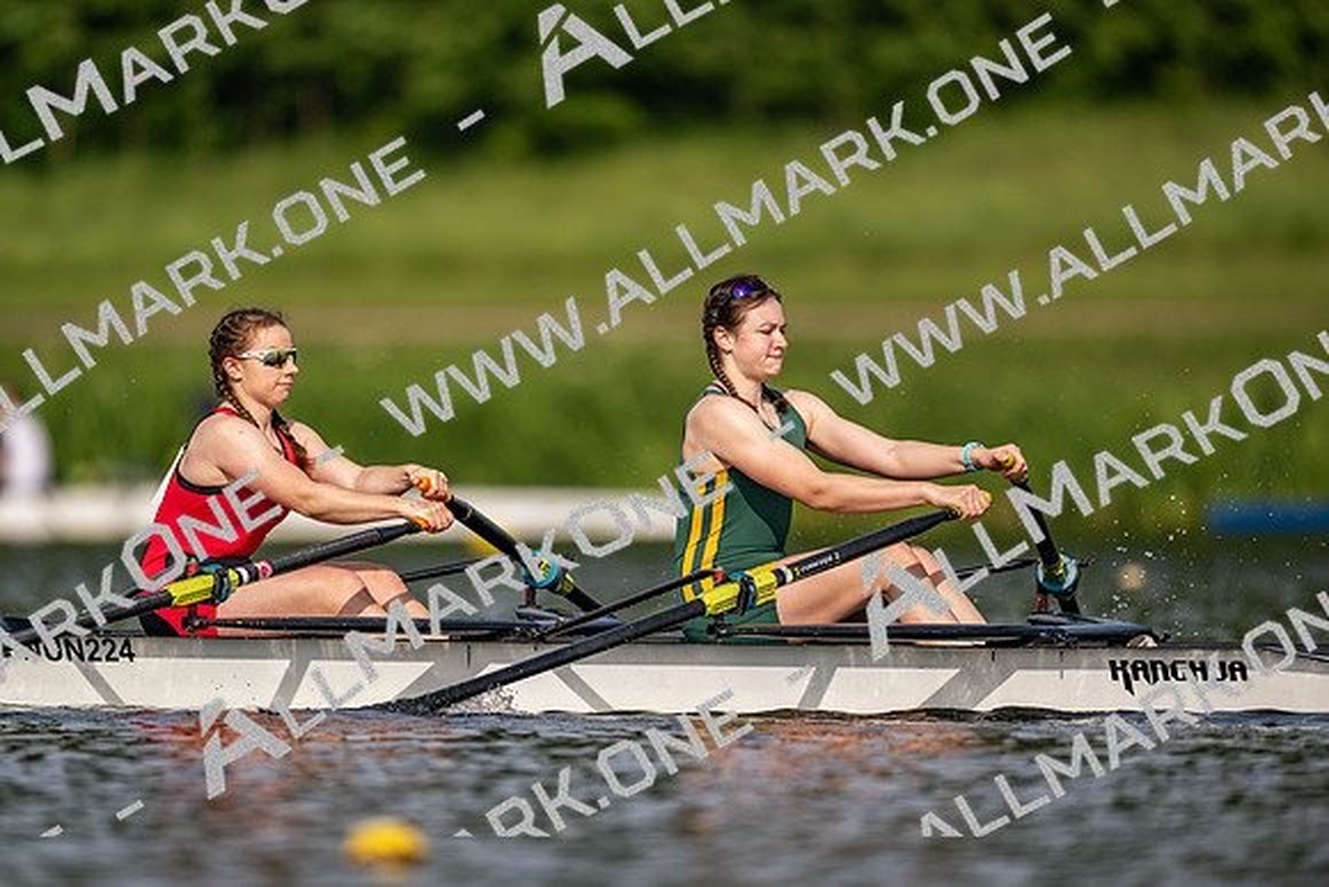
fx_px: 22154
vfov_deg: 2.3
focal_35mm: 600
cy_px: 444
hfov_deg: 3.4
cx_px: 664
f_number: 4
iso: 250
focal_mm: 600
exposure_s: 1/2500
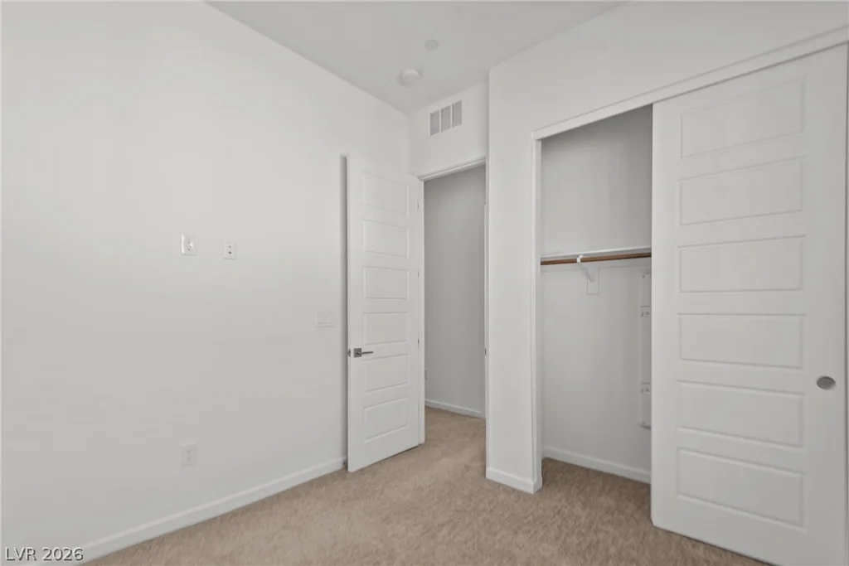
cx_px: 424
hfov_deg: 96.7
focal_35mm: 16
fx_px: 377
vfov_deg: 73.8
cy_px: 283
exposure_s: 1/13
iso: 100
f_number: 7.1
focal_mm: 16
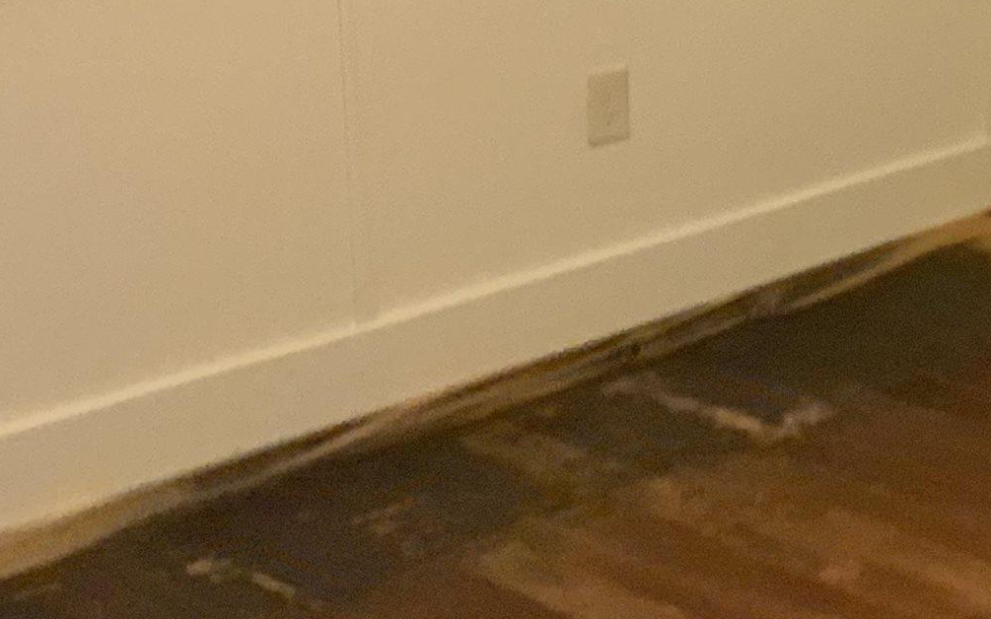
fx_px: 2539
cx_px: 1390
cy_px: -91
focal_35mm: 94
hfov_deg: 19.8
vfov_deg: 13.6
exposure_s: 1/60
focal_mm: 3
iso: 200
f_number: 1.8
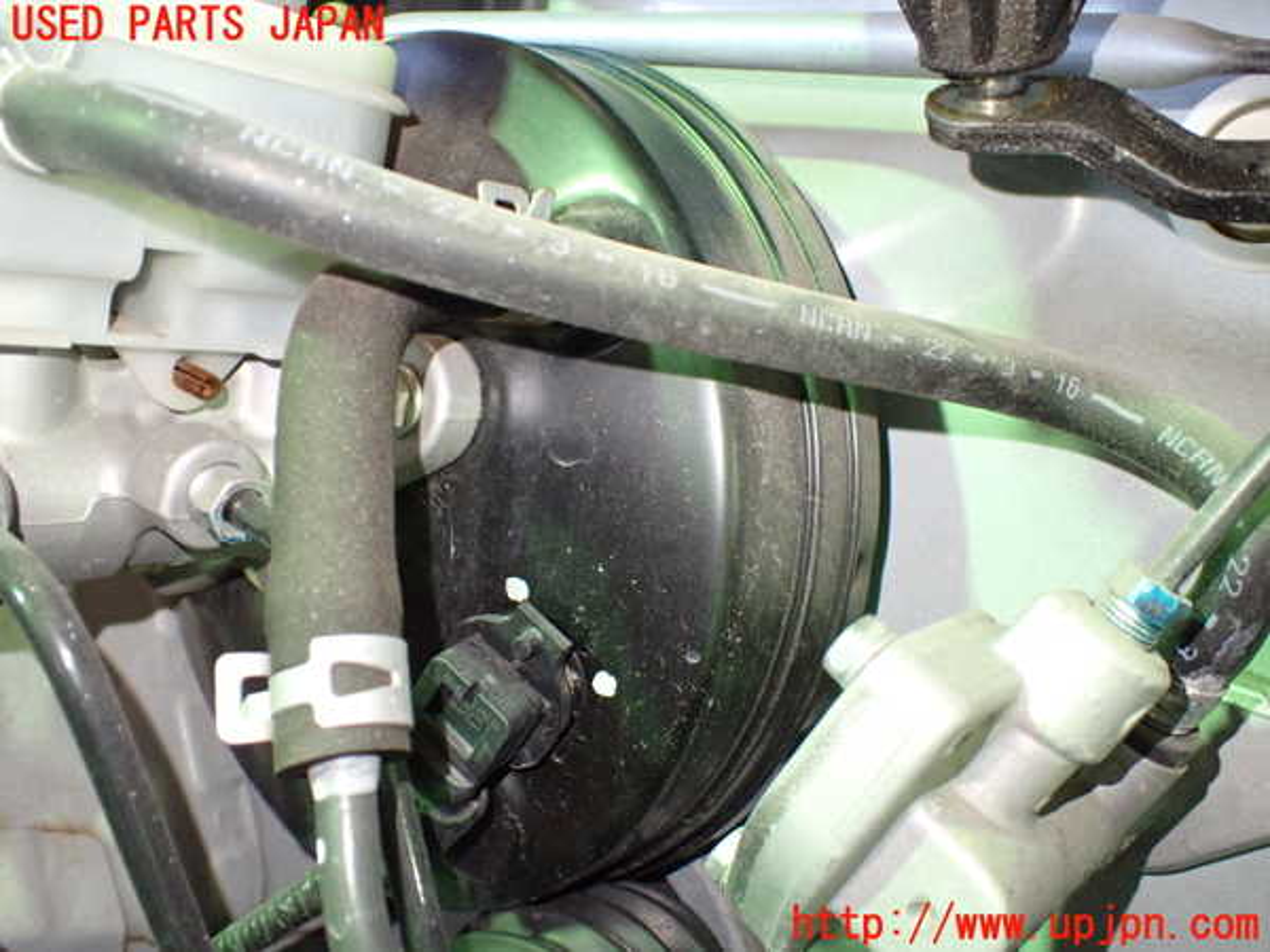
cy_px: 476
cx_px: 635
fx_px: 1101
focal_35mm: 30
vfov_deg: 46.8
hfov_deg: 60.0
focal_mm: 5.4
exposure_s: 1/30
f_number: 2.3
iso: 800
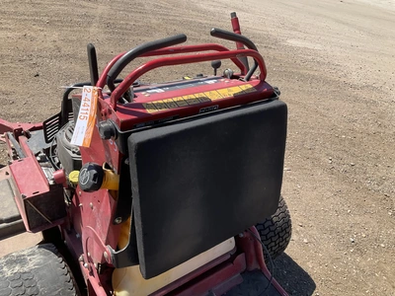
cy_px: 148
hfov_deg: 61.7
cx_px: 198
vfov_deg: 48.2
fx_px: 331
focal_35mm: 29
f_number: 1.8
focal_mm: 3
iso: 25
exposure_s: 1/829
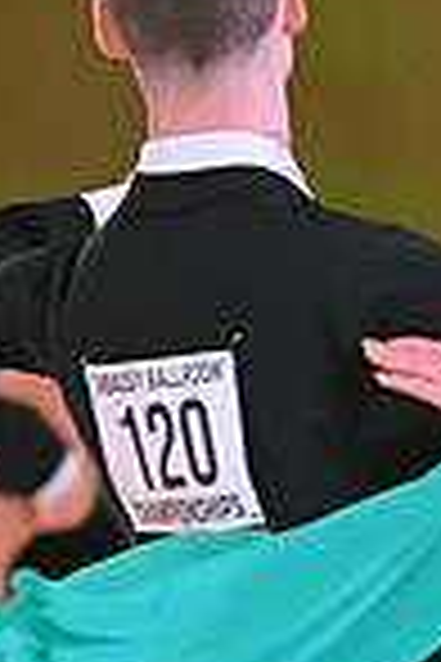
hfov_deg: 1.7
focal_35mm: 789
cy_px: 887
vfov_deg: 2.6
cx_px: 331
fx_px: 14497
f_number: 4.5
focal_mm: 200
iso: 3200
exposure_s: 1/400
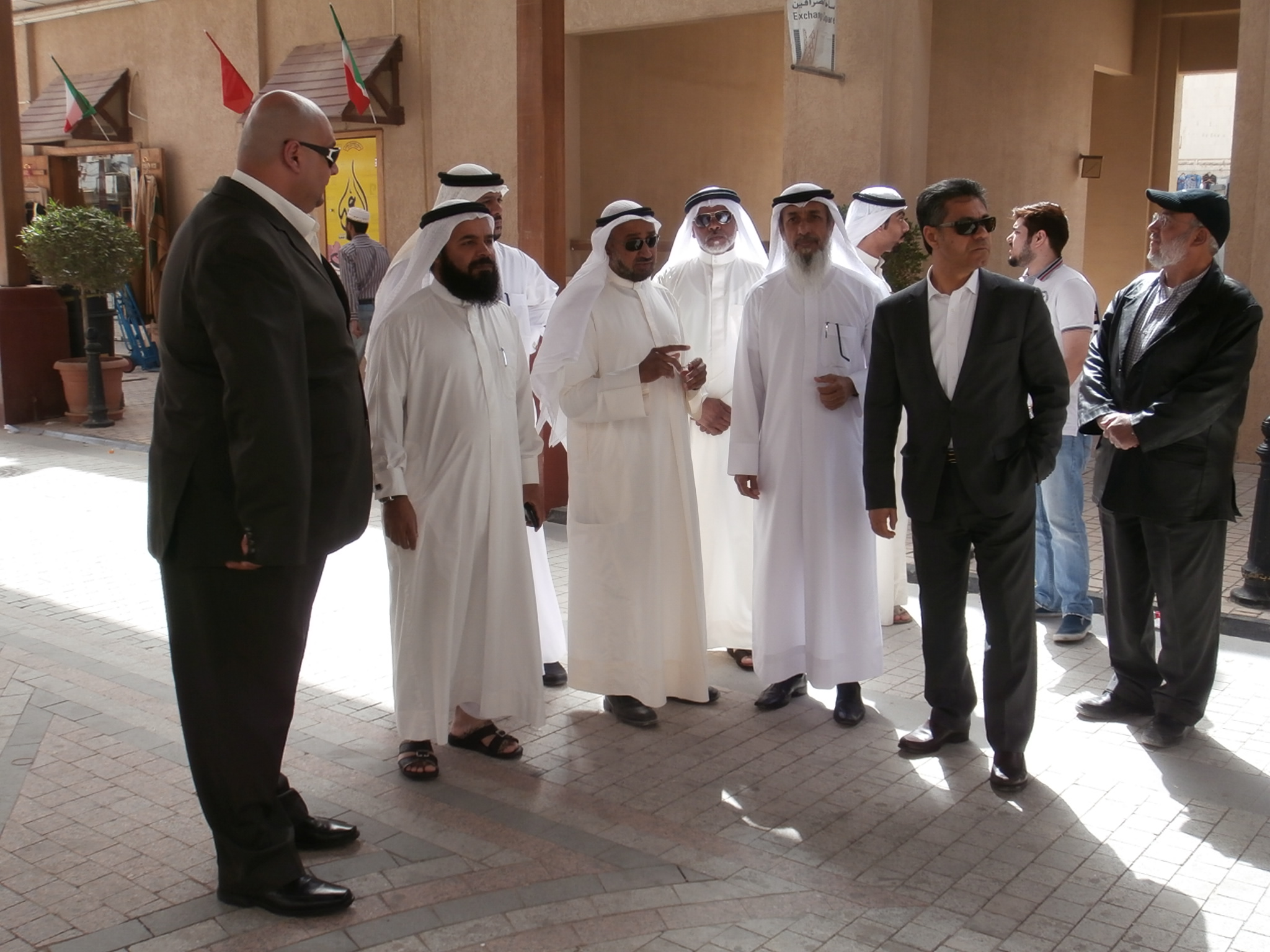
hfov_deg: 49.0
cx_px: 635
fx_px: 1394
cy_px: 476
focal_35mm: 38
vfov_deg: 37.7
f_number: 3.9
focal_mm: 6.67
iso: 100
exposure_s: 1/200
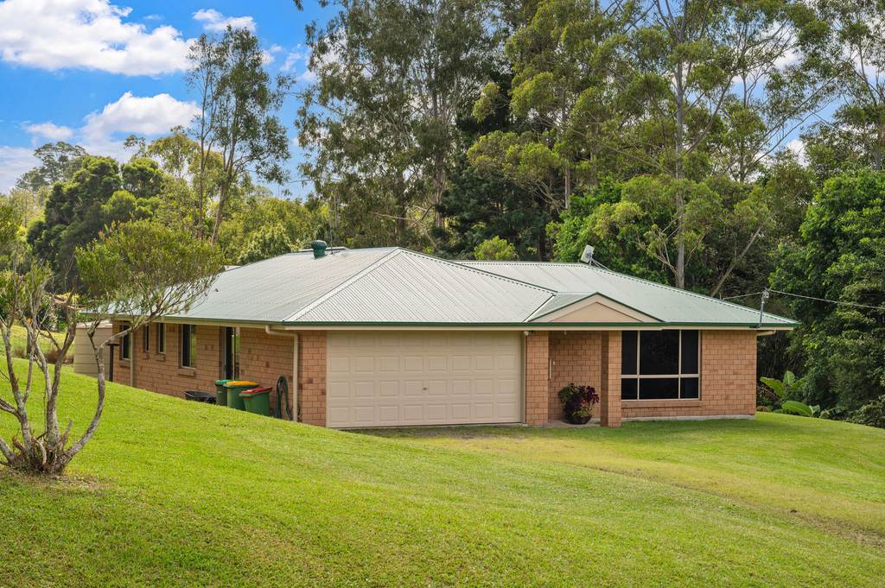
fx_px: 1498
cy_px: 294
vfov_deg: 22.2
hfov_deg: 32.9
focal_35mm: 61
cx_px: 442
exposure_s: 1/400
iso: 100
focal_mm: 61
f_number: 7.1
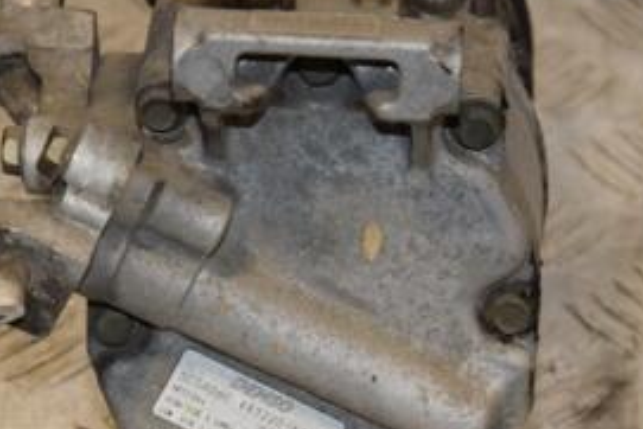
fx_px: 3913
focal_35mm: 219
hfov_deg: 9.4
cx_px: 287
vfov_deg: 6.3
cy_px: 258
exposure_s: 1/200
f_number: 6.3
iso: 800
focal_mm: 66
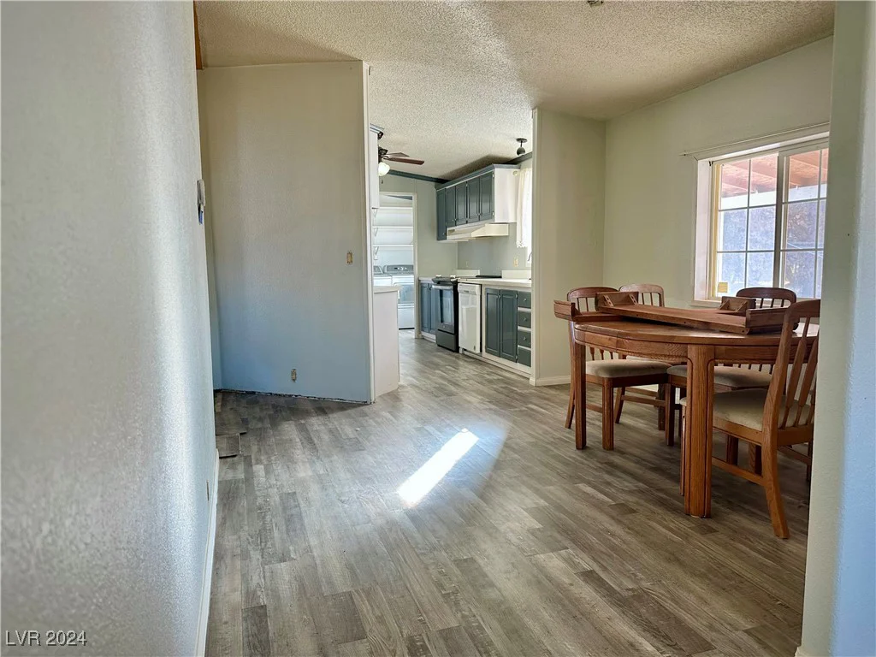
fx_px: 607
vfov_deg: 56.8
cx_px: 438
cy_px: 328
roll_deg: +0.9
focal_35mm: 24
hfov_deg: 71.6
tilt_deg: -6.9
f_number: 1.78
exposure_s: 1/120
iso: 100
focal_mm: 6.86
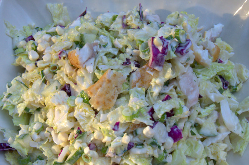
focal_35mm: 72
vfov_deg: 18.9
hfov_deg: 28.1
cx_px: 124
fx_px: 497
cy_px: 82
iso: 500
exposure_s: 1/40
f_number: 20
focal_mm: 48
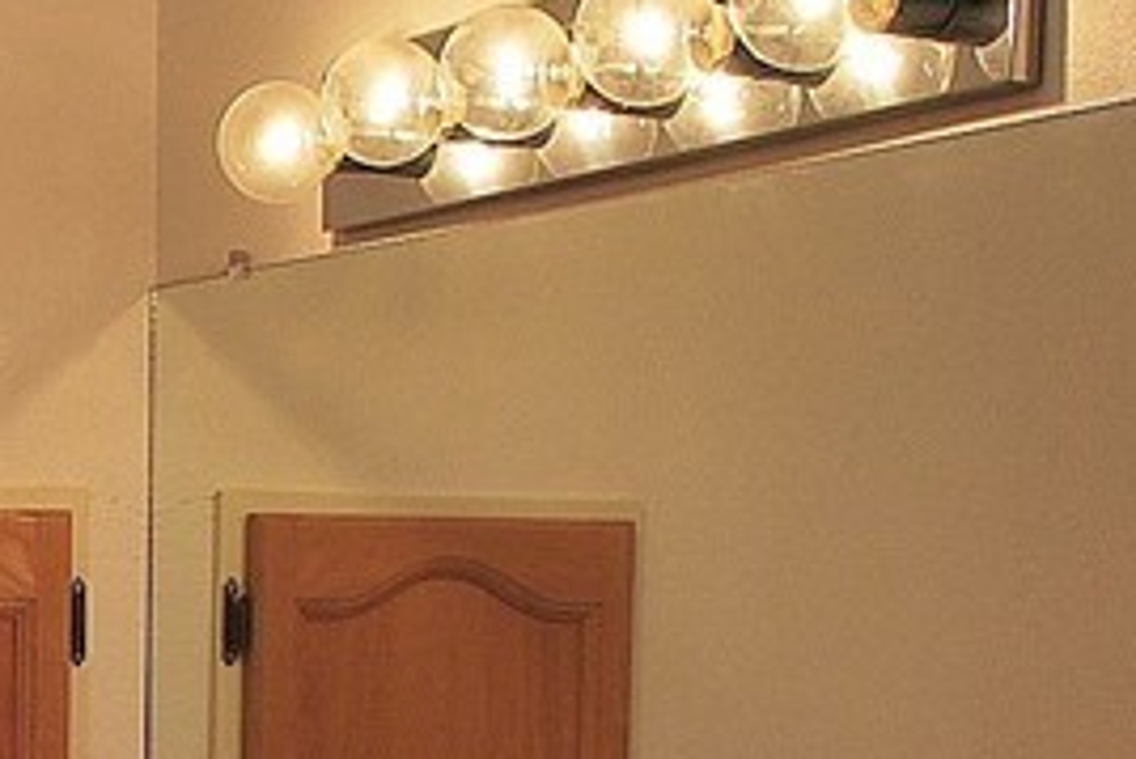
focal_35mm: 109
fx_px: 3441
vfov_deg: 12.1
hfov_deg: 17.8
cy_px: 1047
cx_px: -256
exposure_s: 1/125
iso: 200
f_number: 5.6
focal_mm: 18
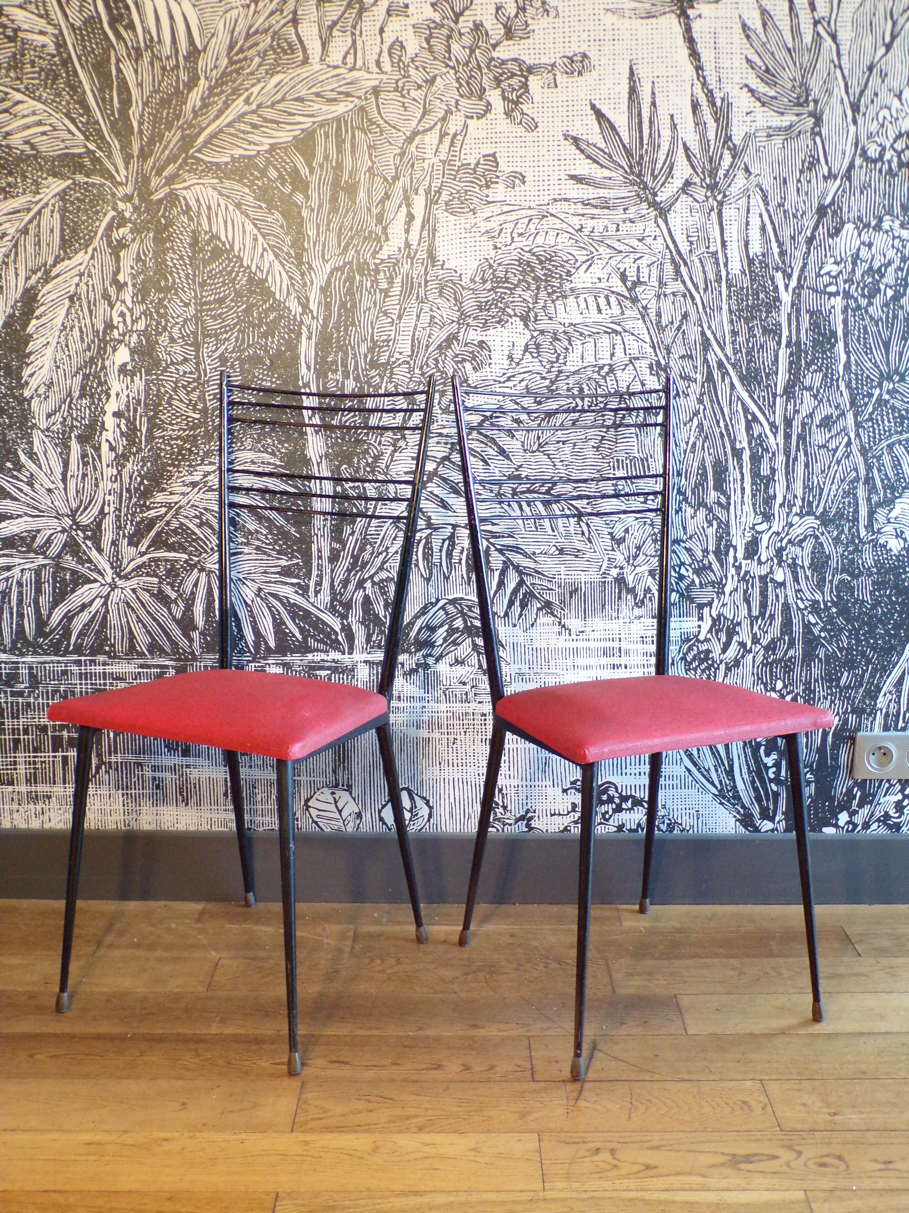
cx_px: 454
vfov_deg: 50.1
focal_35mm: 37
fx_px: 1295
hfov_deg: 38.7
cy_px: 606
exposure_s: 1/20
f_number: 3.3
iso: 452
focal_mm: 6.6
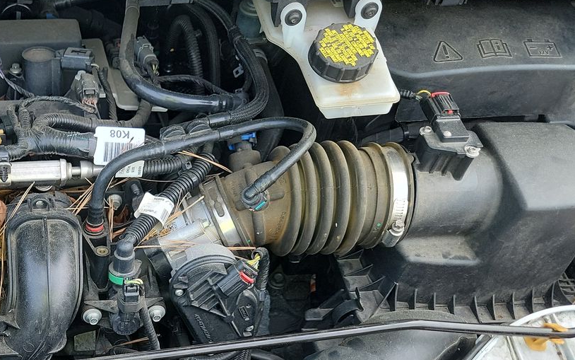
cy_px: 325
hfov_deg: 36.9
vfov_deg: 25.1
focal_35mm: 50
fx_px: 784
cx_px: 24
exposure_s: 1/131
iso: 50
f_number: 1.8
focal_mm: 6.7
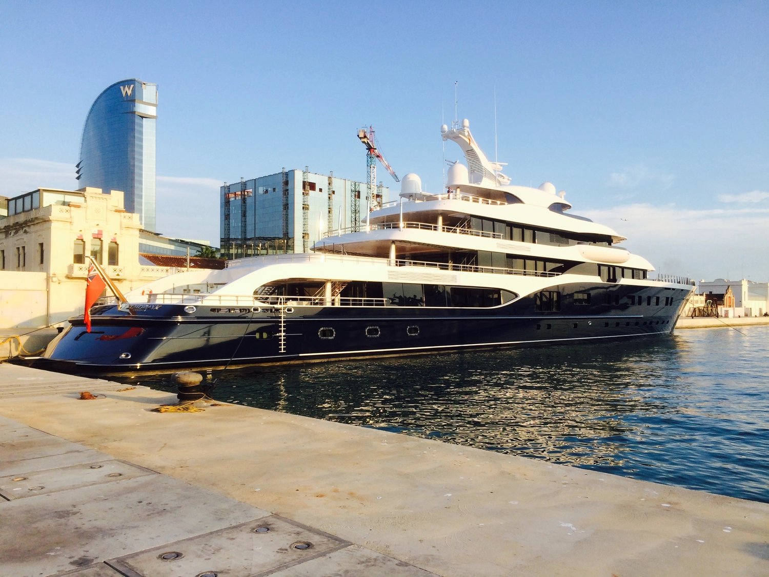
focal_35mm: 29
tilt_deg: +2.1
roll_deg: +0.2
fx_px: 644
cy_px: 288
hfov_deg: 61.7
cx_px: 384
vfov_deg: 48.2
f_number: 2.2
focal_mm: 4.15
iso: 32
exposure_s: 1/873
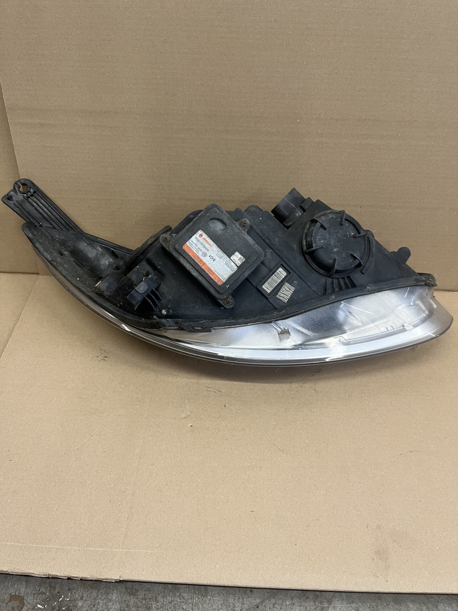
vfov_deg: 67.3
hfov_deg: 53.1
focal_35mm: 26
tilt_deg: -43.6
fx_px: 459
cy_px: 306
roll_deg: +1.1
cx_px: 229
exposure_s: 1/50
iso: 80
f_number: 1.6
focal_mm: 5.1
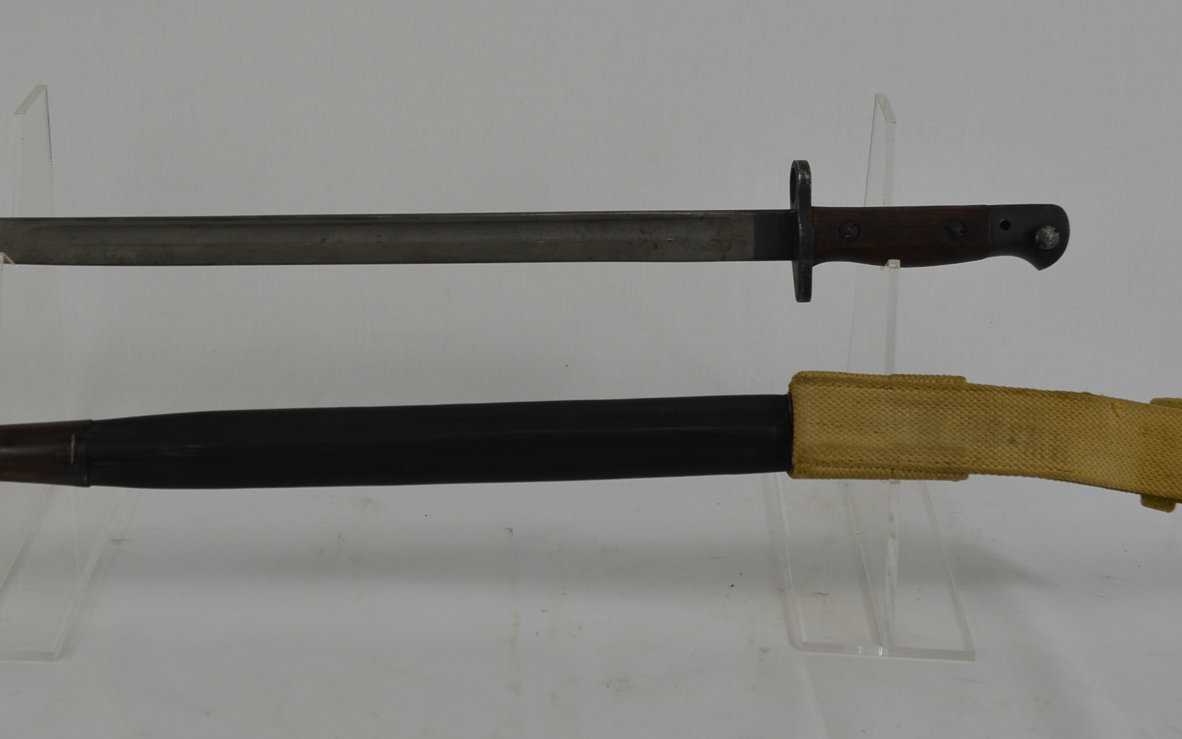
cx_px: 487
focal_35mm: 65
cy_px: 310
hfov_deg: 31.5
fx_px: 2094
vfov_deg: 20.0
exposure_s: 1/160
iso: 200
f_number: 6.3
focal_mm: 32
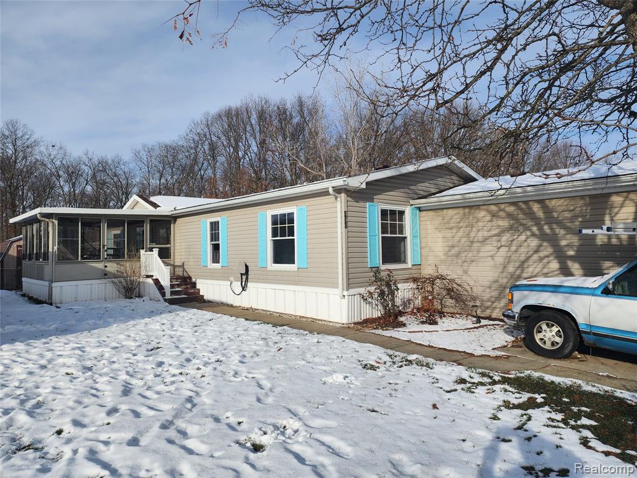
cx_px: 318
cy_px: 239
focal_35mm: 23
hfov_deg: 73.9
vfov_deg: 58.9
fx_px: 423
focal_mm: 6.4
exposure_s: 1/1930
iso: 12
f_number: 1.8
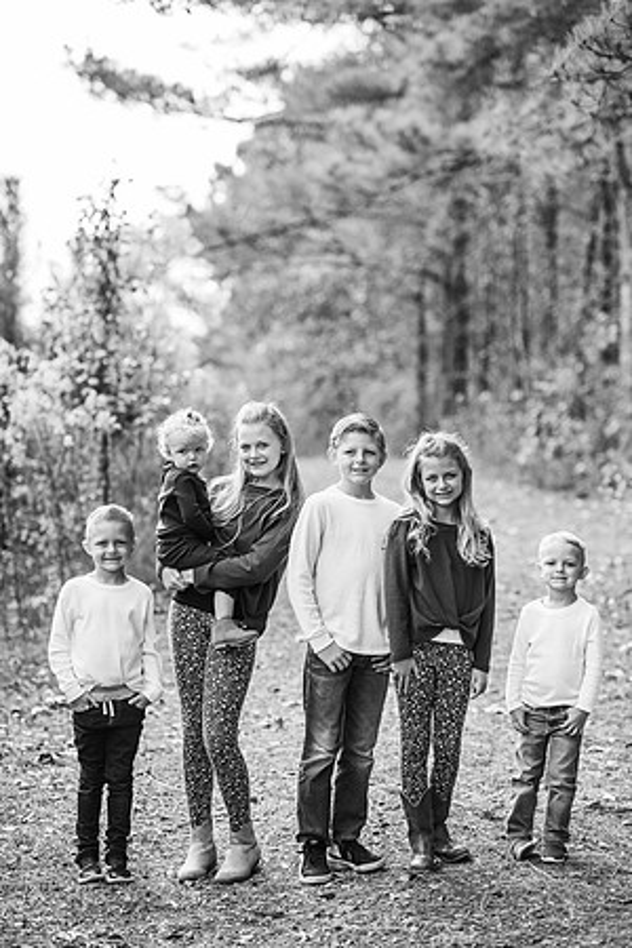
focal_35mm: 85
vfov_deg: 23.9
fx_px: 2238
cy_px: 474
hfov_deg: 16.1
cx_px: 316
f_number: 2.2
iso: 100
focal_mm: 85
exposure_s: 1/640
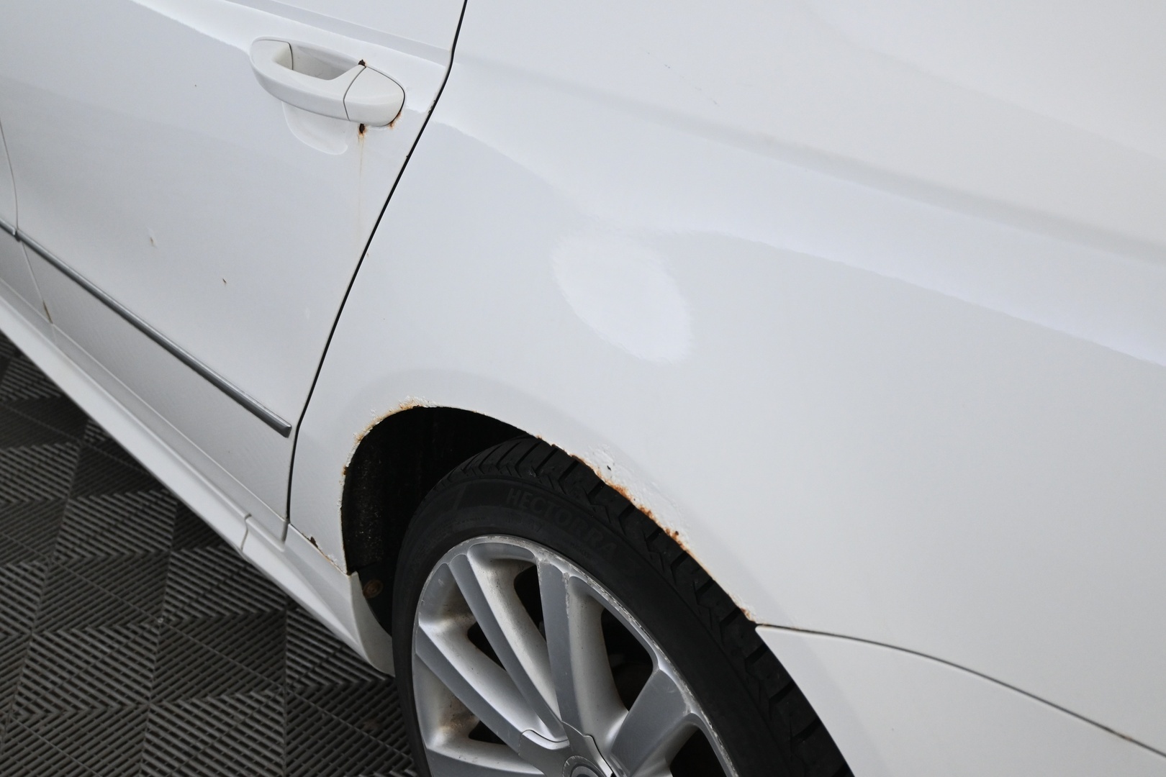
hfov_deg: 47.2
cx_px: 583
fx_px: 1336
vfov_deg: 32.4
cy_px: 388
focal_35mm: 41
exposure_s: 1/40
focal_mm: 27.5
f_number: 4.5
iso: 1800
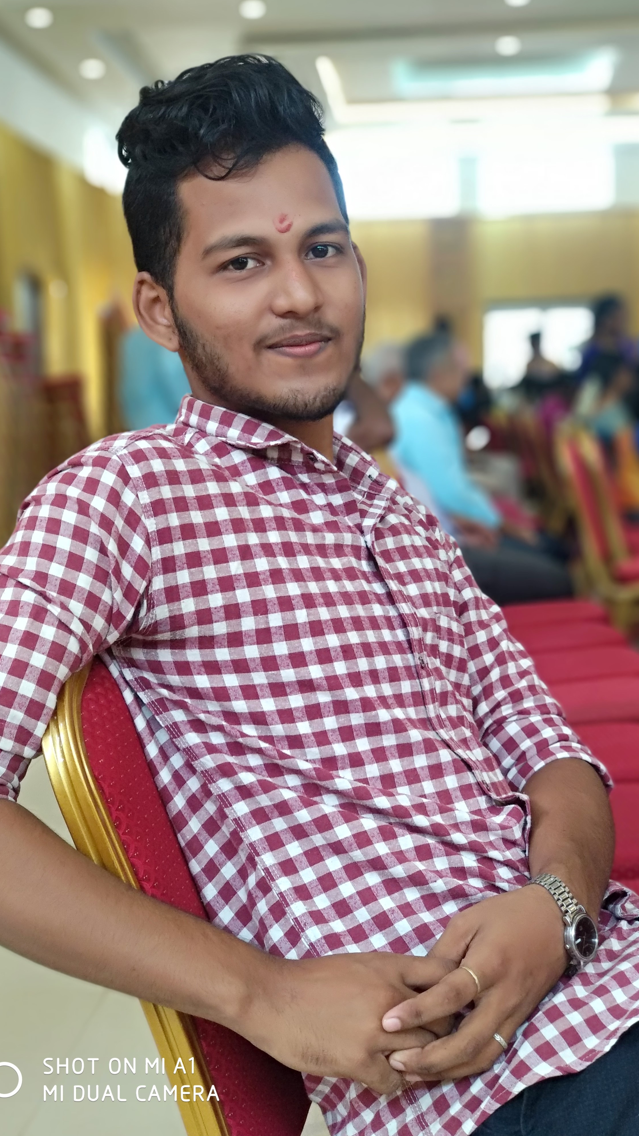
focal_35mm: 57
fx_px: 1717
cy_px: 567
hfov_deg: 21.1
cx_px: 335
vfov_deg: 36.6
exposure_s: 1/60
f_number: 2.6
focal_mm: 5.99
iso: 400
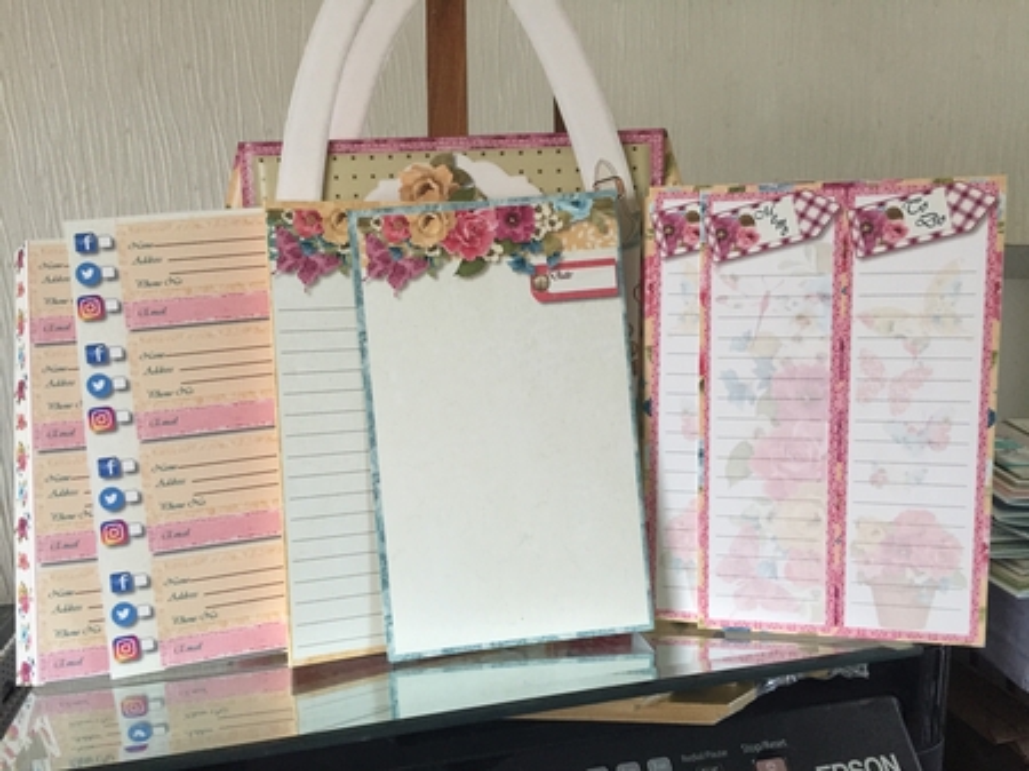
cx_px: 514
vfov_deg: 48.2
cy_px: 386
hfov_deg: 61.7
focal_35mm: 29
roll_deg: +1.4
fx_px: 862
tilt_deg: -12.1
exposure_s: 1/33
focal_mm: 4.15
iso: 80
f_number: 2.2
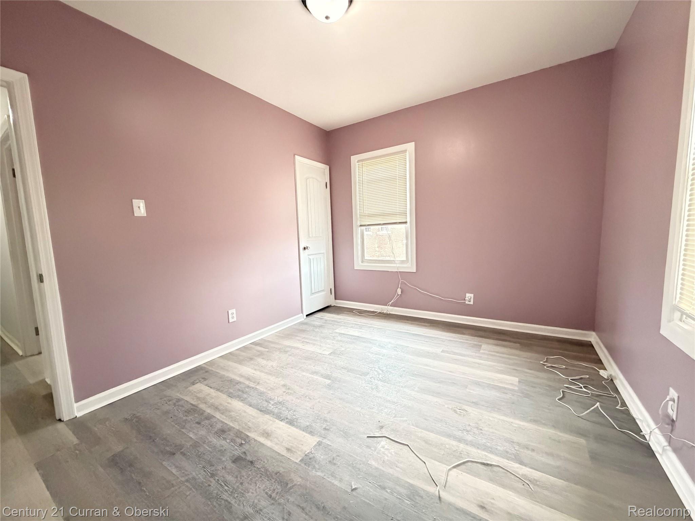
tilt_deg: -5.7
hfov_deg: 102.1
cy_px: 260
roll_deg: +2.3
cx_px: 348
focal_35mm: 14
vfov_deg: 85.7
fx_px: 281
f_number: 2.2
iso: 1000
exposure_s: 1/60
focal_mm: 2.22
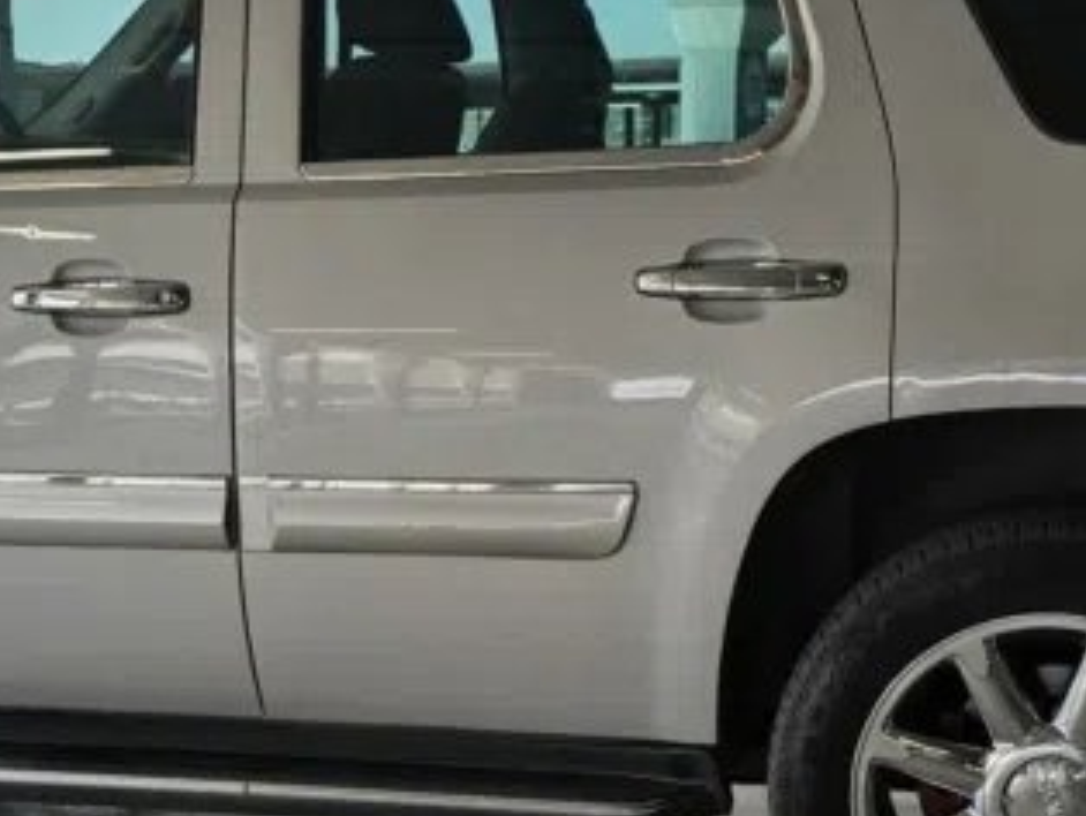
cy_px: 605
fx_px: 2355
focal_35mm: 75
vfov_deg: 19.5
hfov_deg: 25.9
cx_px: 429
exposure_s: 1/180
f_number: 1.7
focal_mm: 6.3
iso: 40
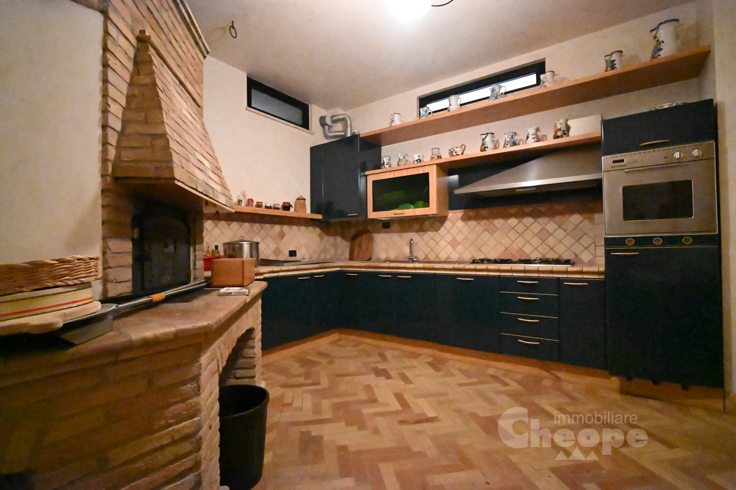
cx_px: 368
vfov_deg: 73.7
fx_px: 327
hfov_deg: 96.7
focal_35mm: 16
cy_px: 245
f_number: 6.3
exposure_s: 1/250
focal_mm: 16
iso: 64000
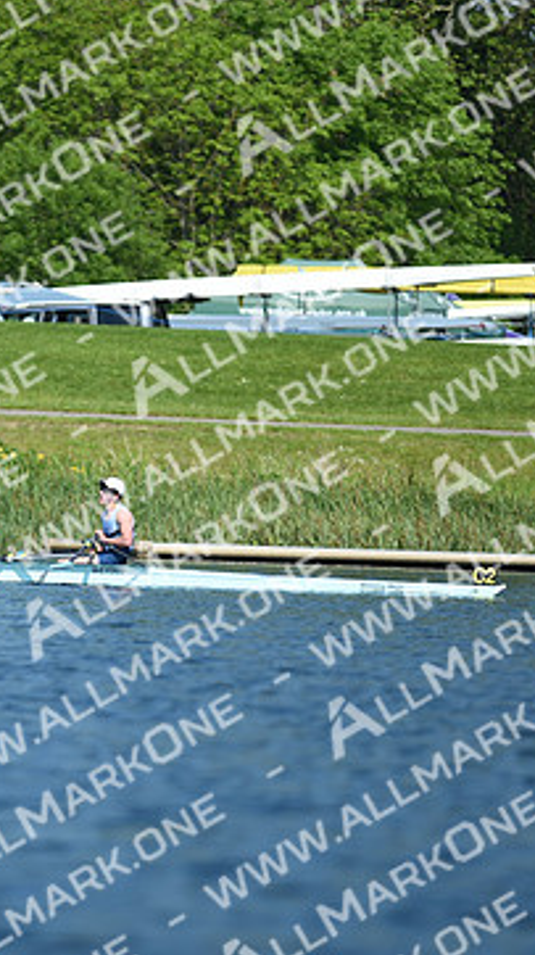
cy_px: 474
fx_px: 12740
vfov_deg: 4.3
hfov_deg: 2.4
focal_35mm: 504
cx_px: 74
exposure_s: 1/1000
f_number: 4
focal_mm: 300
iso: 100
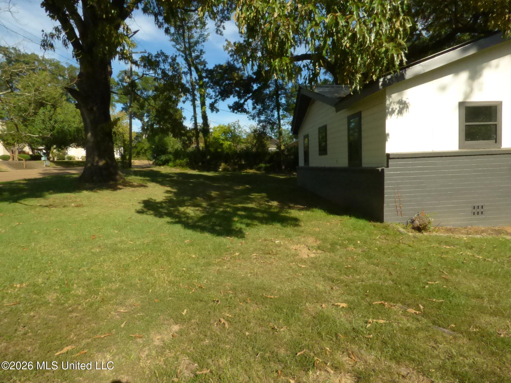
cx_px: 256
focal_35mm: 20
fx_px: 295
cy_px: 192
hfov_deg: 81.7
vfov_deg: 66.0
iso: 800
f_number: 7.1
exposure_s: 1/2000
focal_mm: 3.58
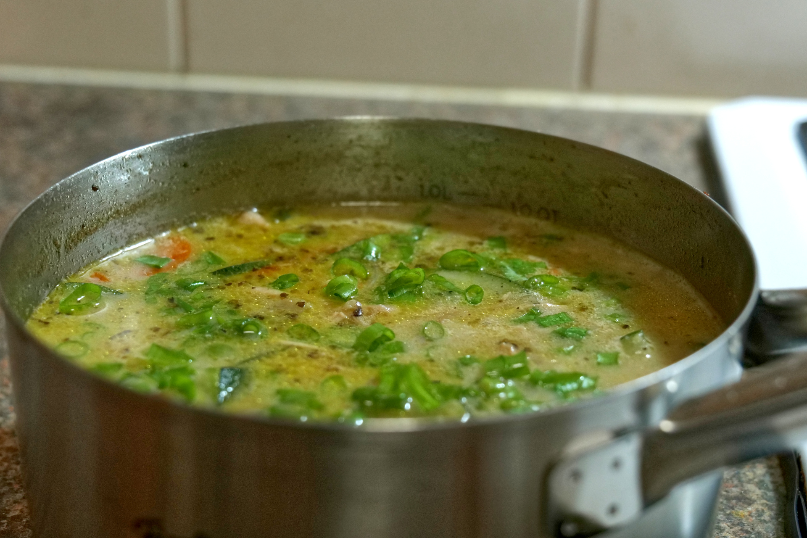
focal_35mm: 59
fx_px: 1322
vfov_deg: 23.0
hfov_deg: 33.9
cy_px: 269
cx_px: 404
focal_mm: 59
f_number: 7.1
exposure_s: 1/80
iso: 6400
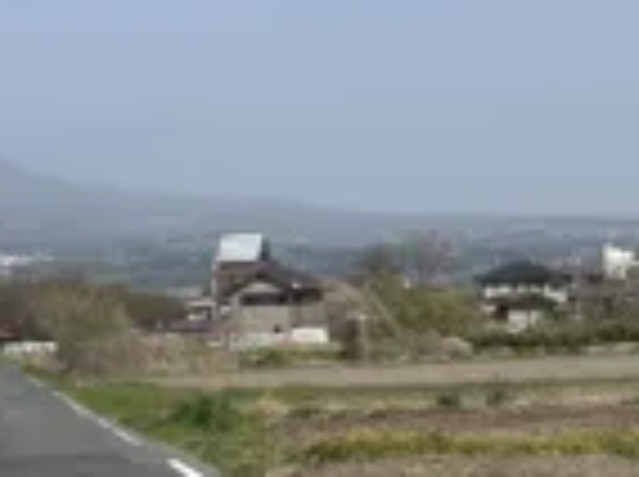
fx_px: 1622
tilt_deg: +3.9
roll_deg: +2.2
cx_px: 58
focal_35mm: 88
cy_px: 302
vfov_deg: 16.7
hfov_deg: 21.8
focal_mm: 4.2
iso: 32
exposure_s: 1/4651
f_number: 1.6
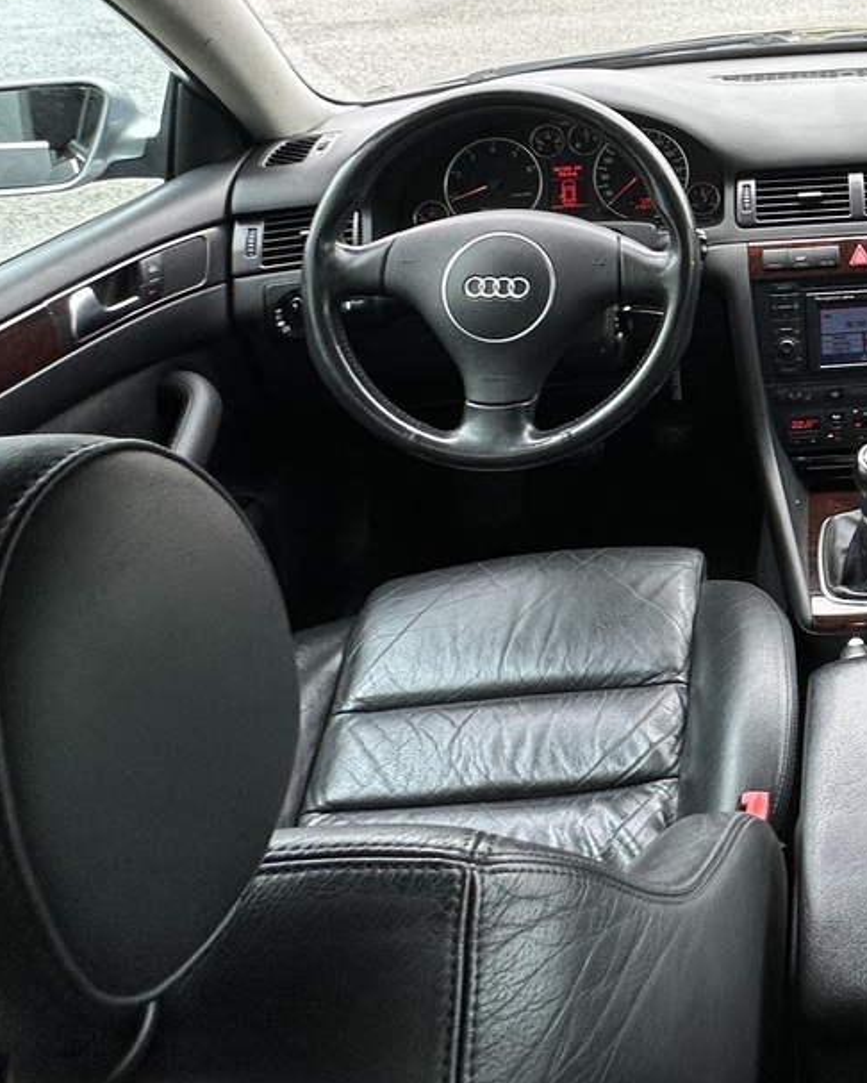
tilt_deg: -15.1
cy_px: 128
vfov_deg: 45.9
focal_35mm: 36
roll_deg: +0.3
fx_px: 1154
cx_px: 935
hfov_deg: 35.6
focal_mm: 2.22
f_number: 2.2
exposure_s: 1/99
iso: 64
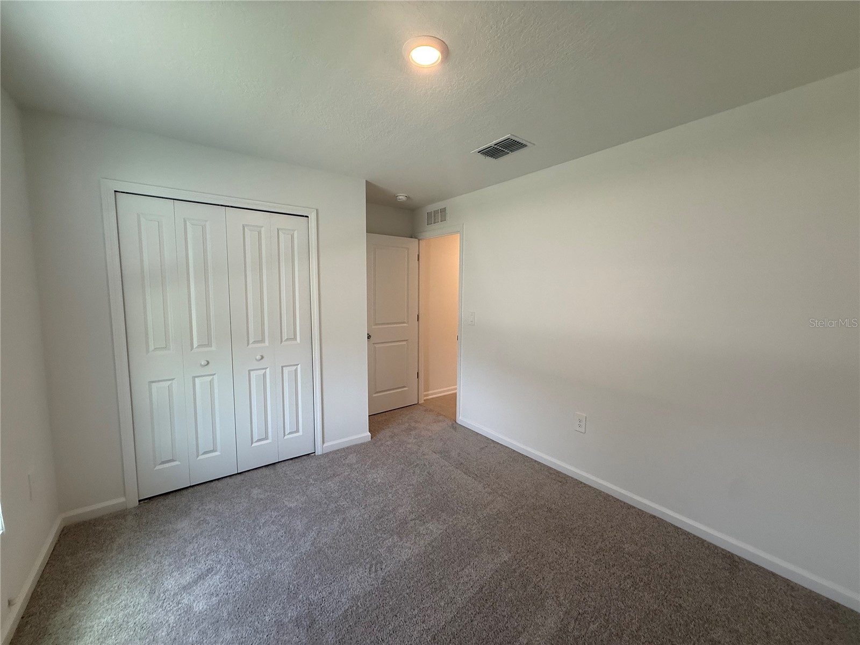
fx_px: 348
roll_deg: -0.3
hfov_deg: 102.1
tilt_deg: -4.0
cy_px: 322
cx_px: 430
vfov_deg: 85.7
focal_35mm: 14
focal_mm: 2.22
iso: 125
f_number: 2.2
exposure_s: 1/120
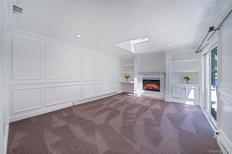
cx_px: 116
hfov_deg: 108.3
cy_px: 77
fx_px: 84
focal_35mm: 13
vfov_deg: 85.4
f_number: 9
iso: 160
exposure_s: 1/5
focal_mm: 13
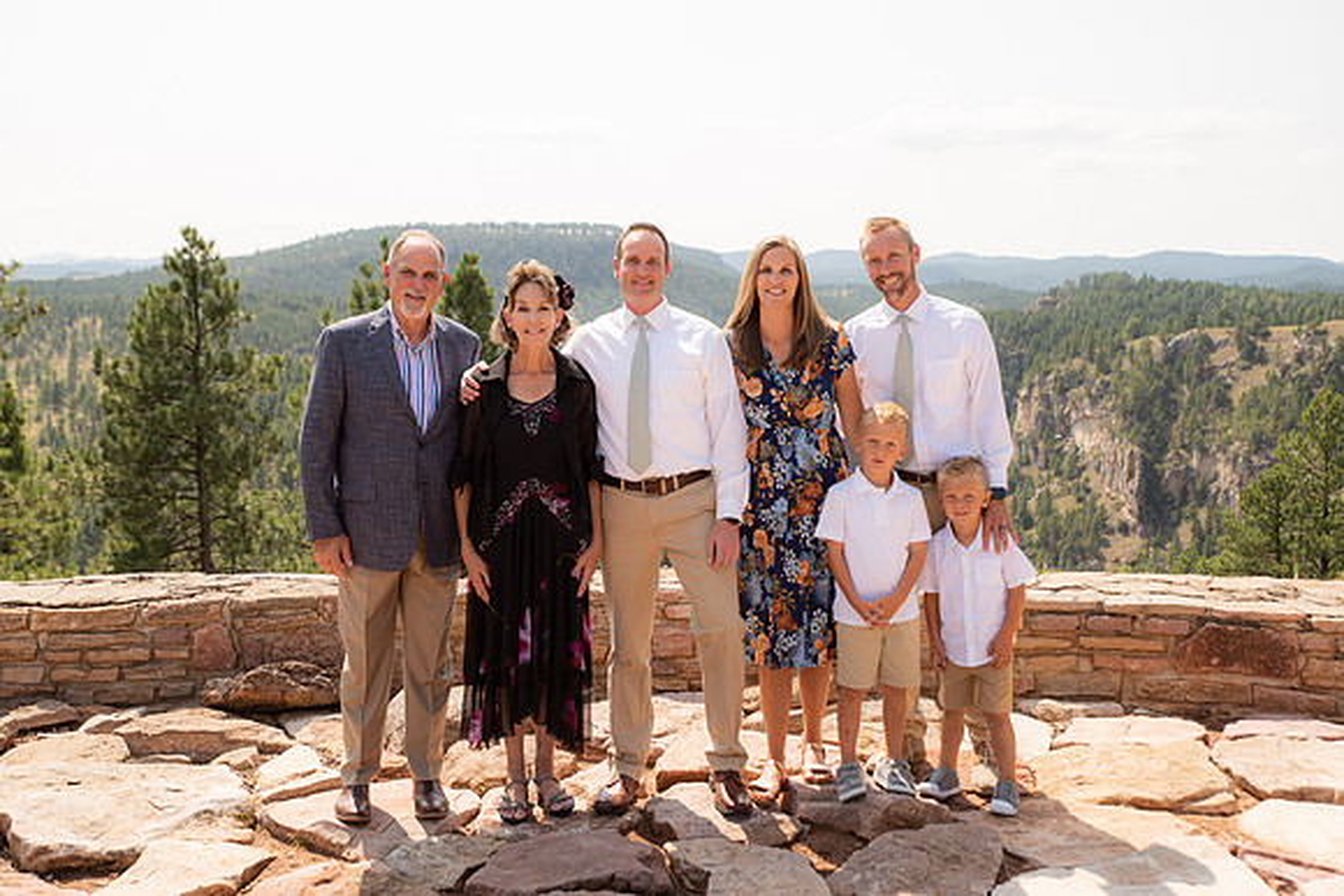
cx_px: 635
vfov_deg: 31.8
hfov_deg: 46.2
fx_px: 1576
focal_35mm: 42
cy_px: 423
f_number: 4.5
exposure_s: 1/400
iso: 50
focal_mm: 40
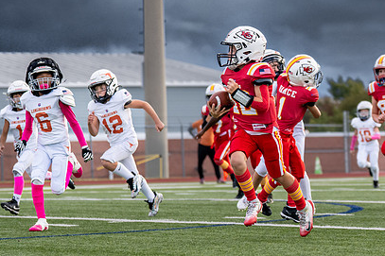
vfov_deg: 6.2
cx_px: 312
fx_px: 2362
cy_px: 125
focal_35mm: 221
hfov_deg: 9.3
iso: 400
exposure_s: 1/2000
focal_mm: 85
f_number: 2.8
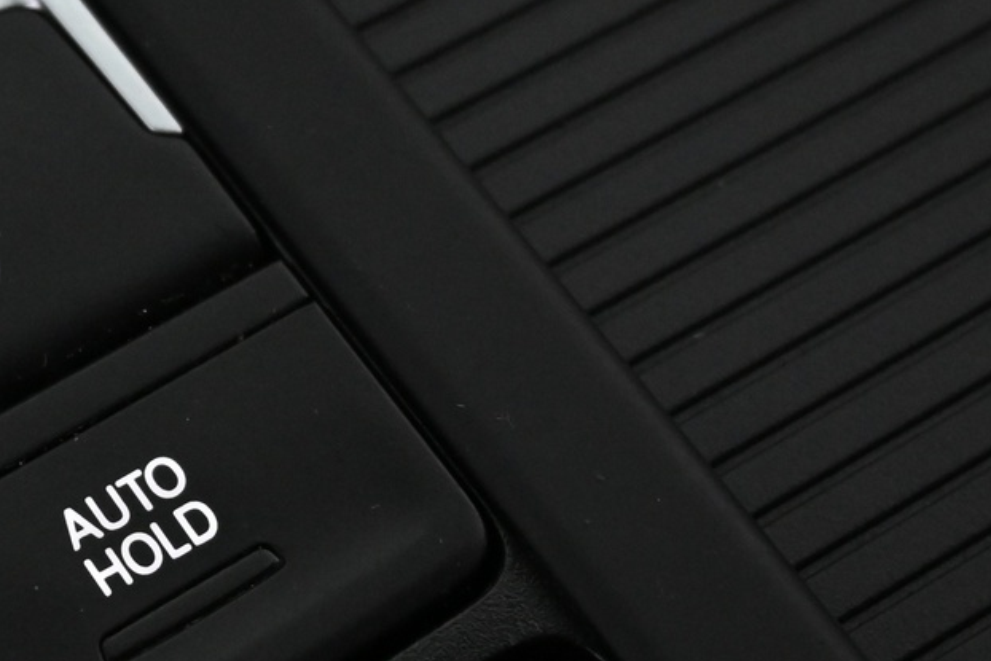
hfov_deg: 15.8
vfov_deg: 10.8
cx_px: 16
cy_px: 385
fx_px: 3495
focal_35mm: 127
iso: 3200
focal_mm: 32.5
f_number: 5
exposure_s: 1/50
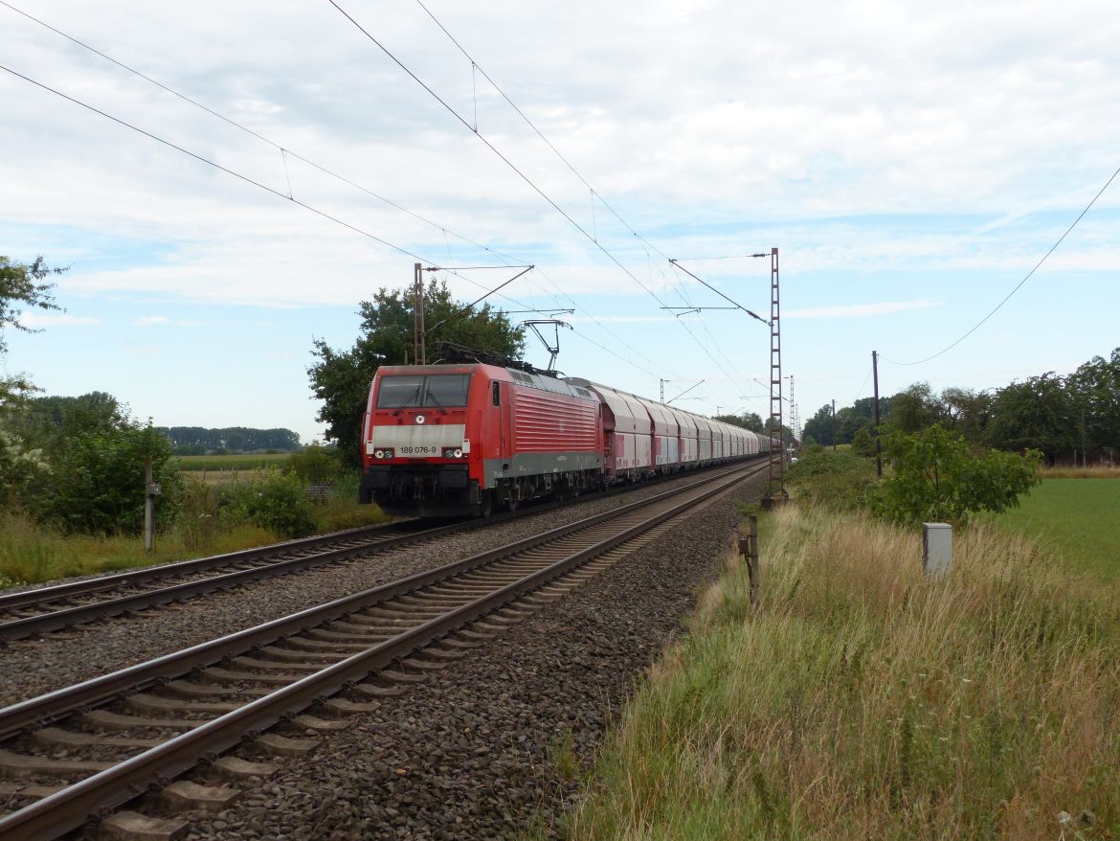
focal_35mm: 40
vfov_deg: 36.0
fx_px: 1294
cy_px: 426
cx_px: 566
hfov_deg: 46.8
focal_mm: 7
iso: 100
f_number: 4
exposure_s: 1/640
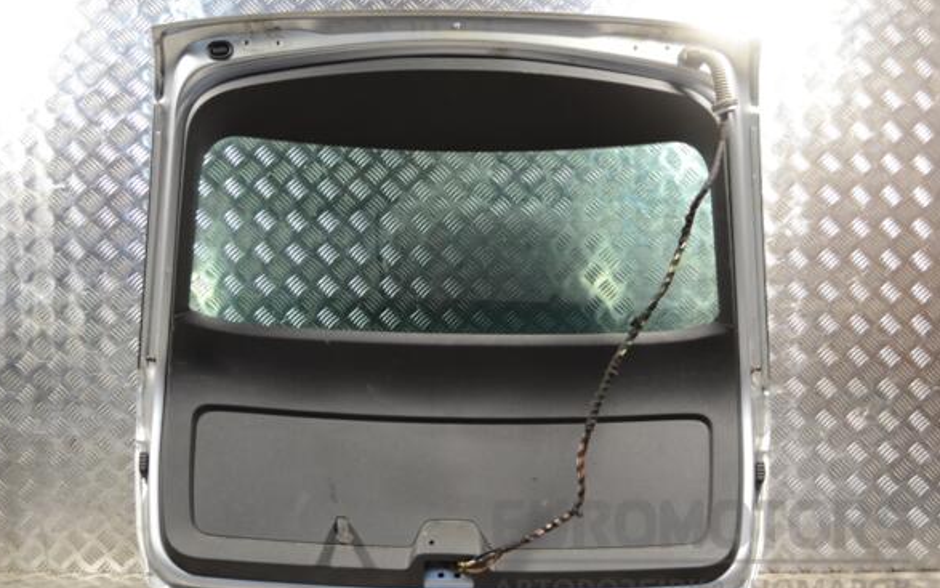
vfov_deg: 25.8
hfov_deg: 40.3
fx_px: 1281
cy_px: 311
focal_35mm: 50
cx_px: 463
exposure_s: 1/30
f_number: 4.8
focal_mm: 32
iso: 280
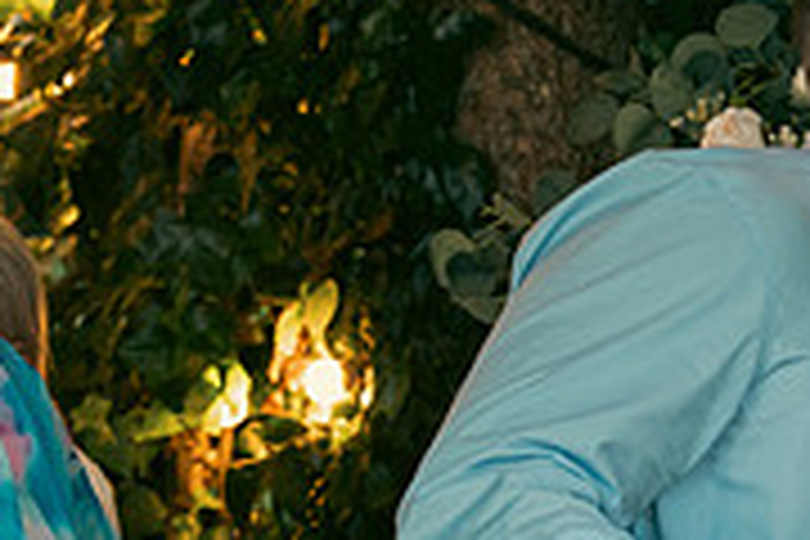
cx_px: 1134
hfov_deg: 8.9
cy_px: 587
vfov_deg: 6.1
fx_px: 5085
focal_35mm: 226
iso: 640
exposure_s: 1/200
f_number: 3.5
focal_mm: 47
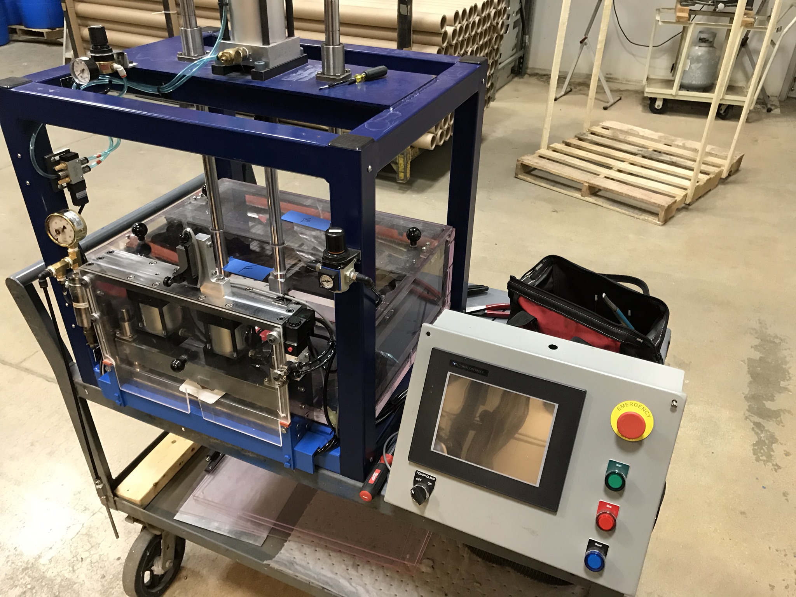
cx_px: 398
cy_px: 298
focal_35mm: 28
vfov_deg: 49.7
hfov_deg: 63.4
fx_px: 644
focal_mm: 3.99
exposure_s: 1/16
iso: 64
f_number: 1.8
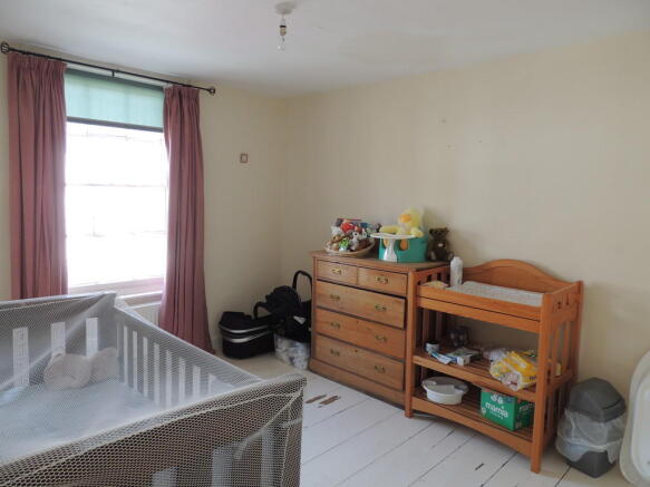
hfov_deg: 71.6
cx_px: 325
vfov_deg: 56.8
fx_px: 451
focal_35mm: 24
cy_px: 244
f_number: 3
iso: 100
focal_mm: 4.3
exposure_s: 1/30
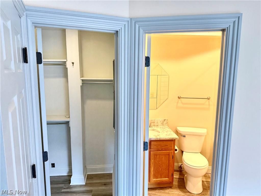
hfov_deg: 71.6
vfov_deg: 56.8
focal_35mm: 24
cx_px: 130
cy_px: 98
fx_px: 181
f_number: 1.78
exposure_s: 1/120
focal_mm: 6.76
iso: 200
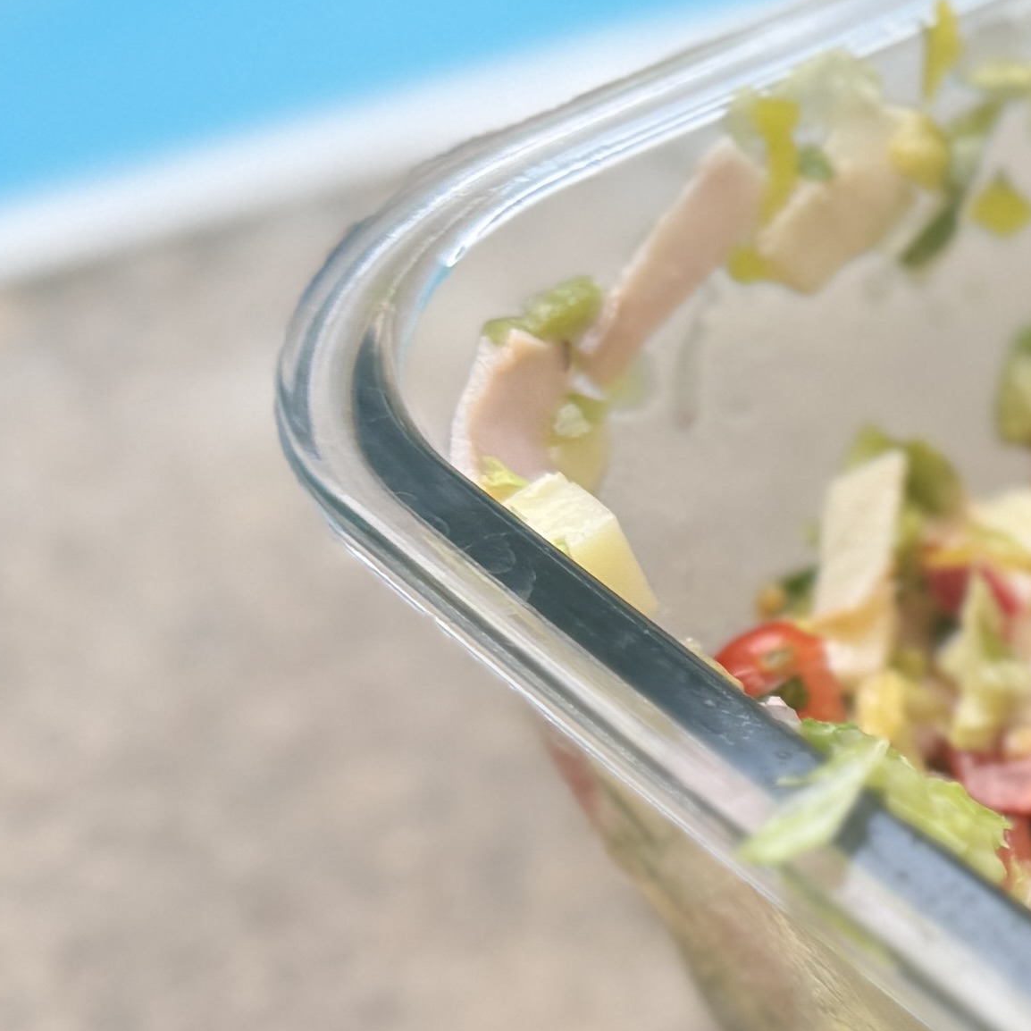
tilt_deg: -41.2
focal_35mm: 105
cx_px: 1878
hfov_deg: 14.5
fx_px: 3538
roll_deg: +0.6
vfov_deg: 16.4
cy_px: 911
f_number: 1.78
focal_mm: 6.76
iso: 80
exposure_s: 1/419
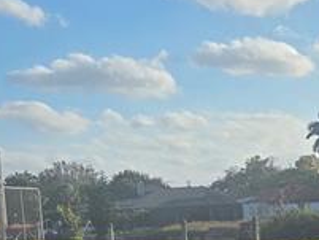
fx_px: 1079
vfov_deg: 12.1
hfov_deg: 16.1
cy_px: 348
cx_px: 387
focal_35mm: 117
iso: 80
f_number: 1.8
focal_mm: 5.4
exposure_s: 1/7075
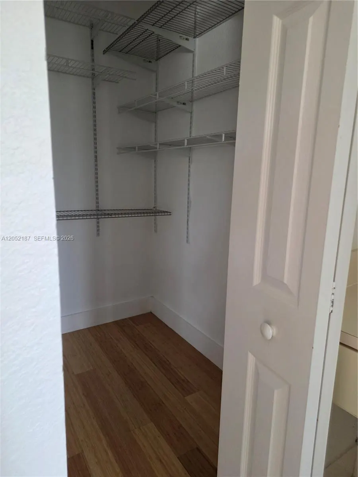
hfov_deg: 58.9
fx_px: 317
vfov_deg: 73.9
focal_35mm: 23
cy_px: 238
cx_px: 179
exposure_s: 1/120
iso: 400
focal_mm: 6.25
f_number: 1.7
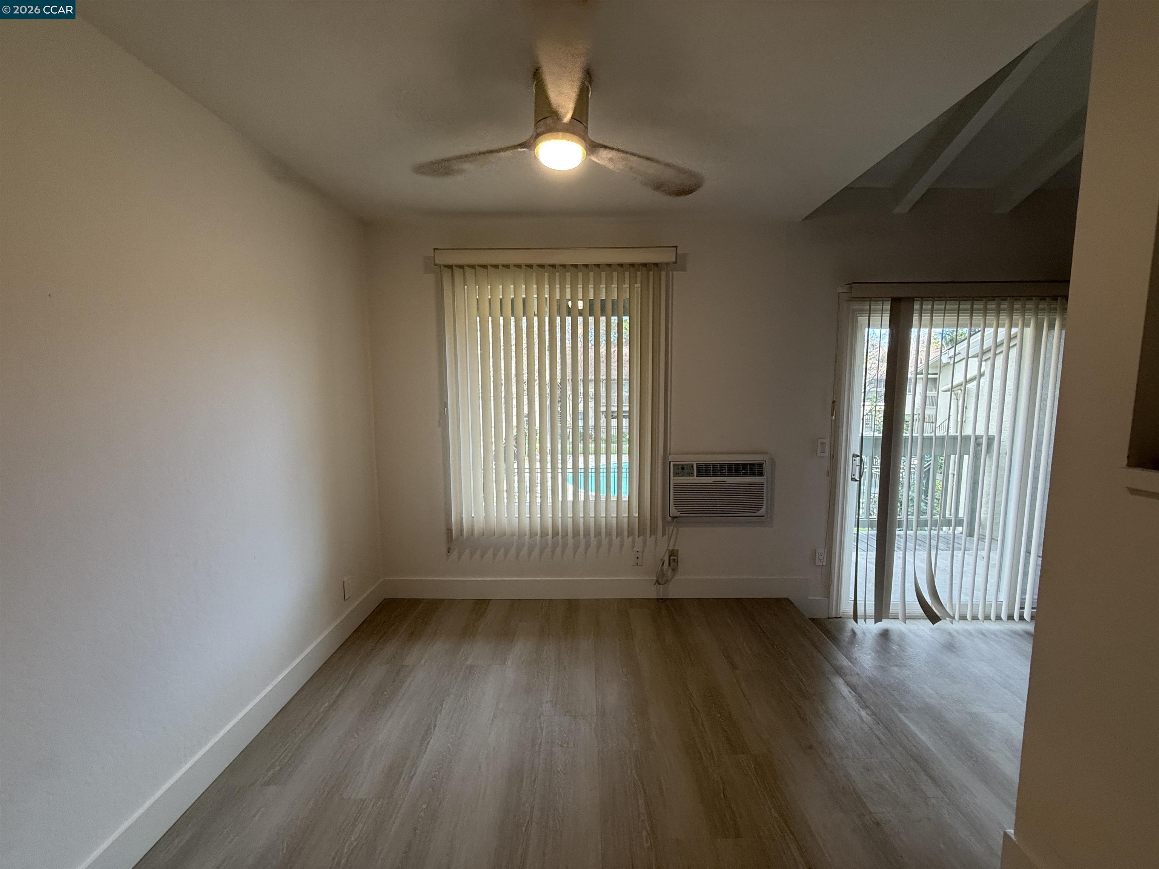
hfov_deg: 102.1
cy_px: 434
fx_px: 469
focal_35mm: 14
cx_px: 580
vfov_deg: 85.7
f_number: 2.2
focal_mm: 2.22
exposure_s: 1/120
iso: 160
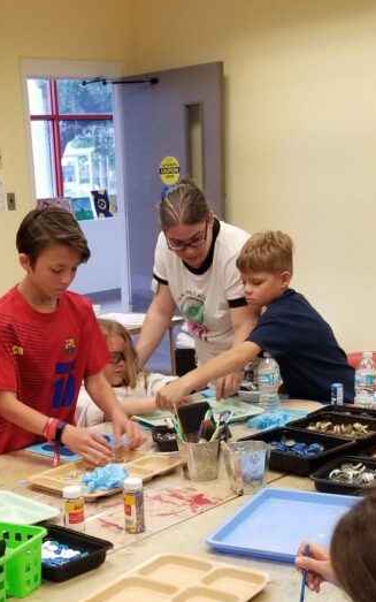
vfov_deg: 35.6
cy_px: 525
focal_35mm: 54
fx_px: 885
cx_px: 69
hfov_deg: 23.6
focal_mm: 4.25
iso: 160
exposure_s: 1/40
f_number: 1.7
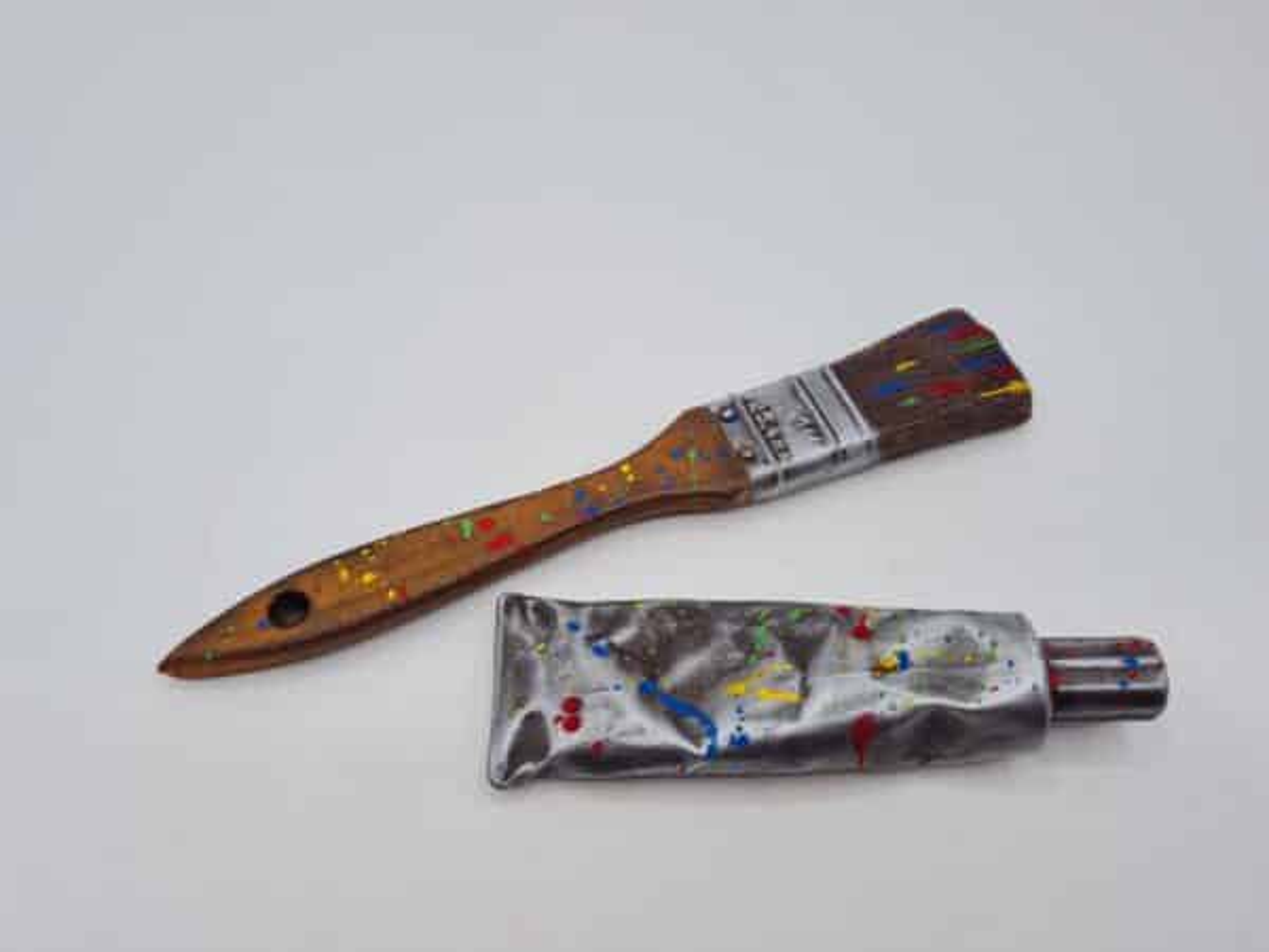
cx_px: 634
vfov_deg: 53.1
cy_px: 476
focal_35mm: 26
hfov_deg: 67.3
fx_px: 953
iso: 50
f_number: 1.8
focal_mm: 5.4
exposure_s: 1/726
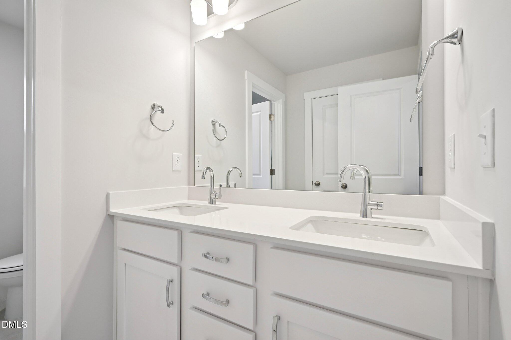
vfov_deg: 72.0
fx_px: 234
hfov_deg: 95.0
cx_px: 256
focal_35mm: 16
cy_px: 170
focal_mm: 16.5
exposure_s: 1/15
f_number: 8
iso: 110
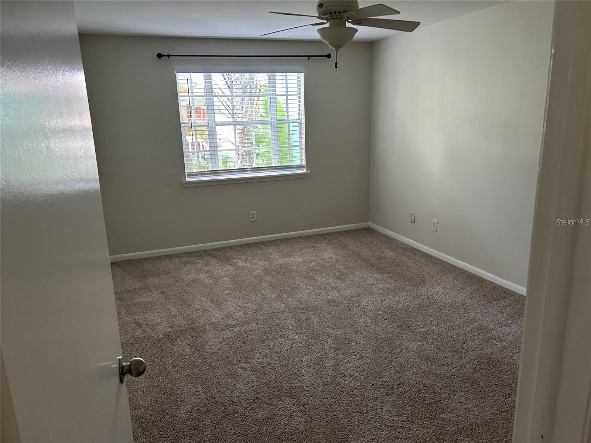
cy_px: 222
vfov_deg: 53.1
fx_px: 444
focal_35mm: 26
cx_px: 296
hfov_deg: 67.3
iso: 250
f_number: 1.5
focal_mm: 5.7
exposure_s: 1/60
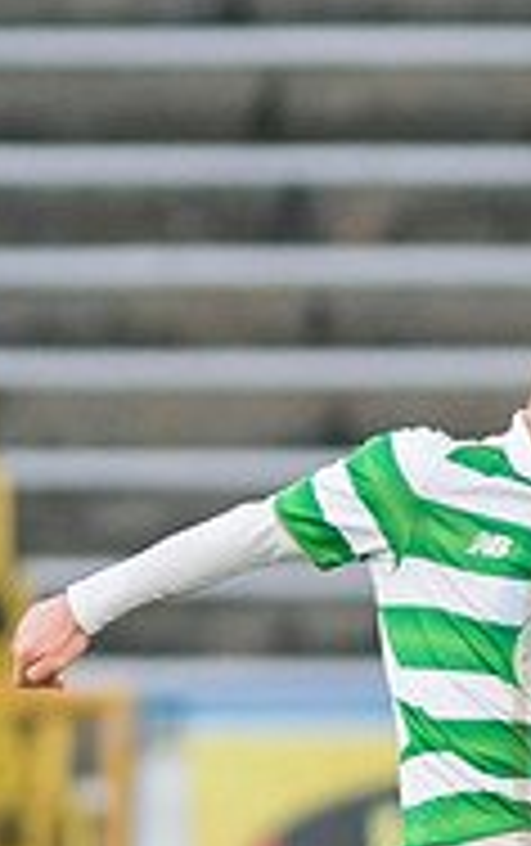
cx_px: 1269
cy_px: 727
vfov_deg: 1.5
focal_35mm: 1415
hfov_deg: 0.9
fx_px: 32664
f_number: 2.8
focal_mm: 300
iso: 800
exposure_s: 1/1000
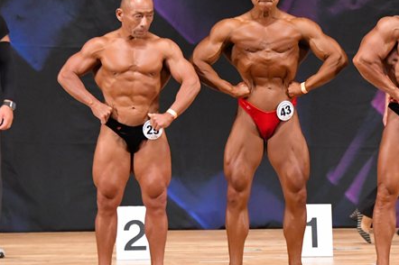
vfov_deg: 3.9
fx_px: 3920
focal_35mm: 354
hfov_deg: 5.8
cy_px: 81
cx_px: 348
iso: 6400
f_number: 5.6
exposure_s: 1/400
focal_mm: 135
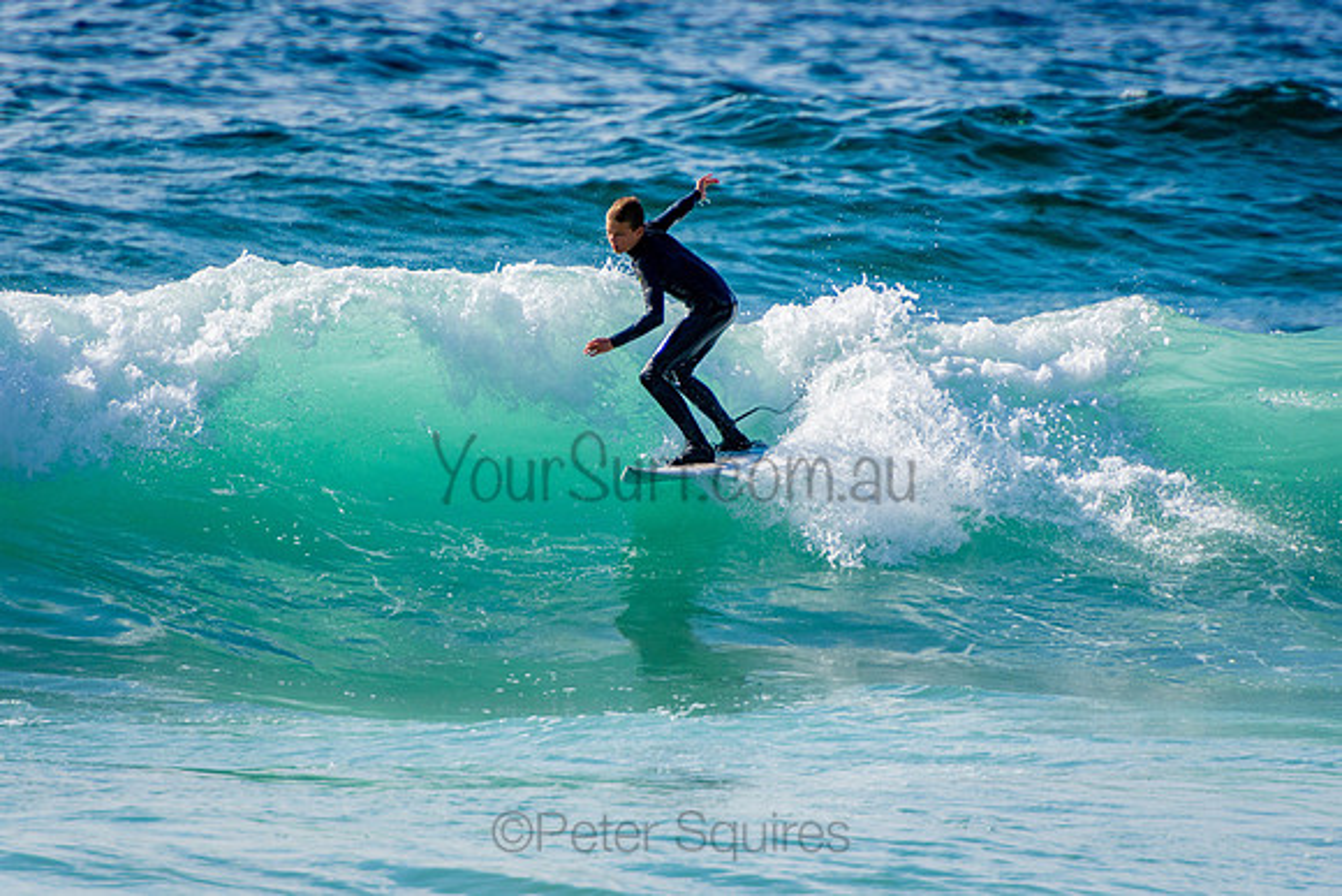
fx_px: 22371
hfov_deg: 3.4
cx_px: 671
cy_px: 448
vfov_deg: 2.3
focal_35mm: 600
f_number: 5.6
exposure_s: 1/2000
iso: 280
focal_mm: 400
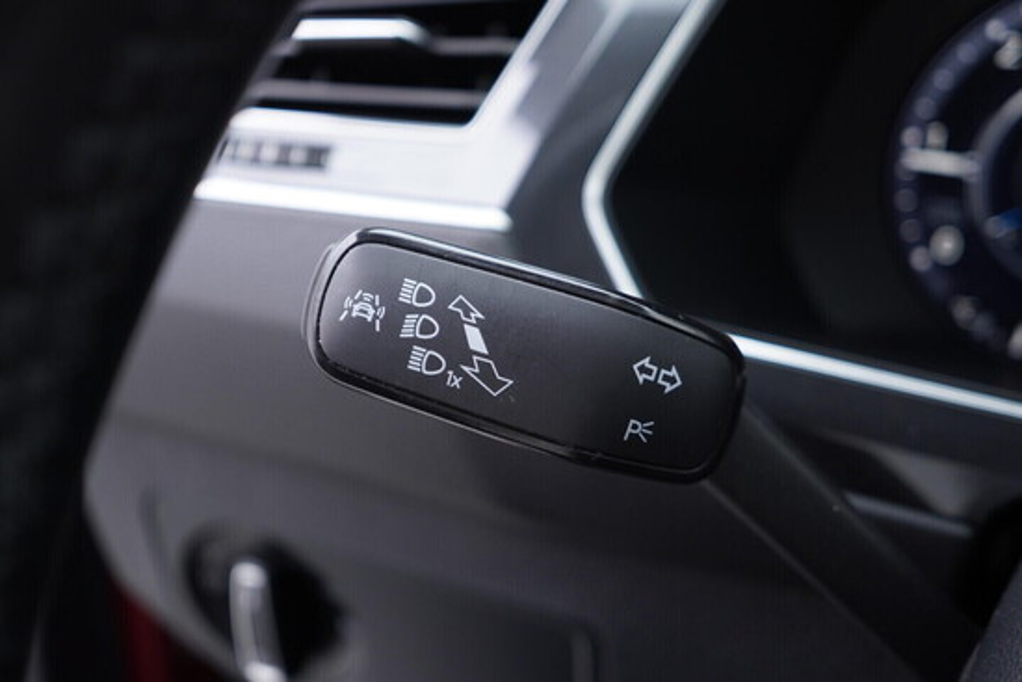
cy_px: 341
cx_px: 511
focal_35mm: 36
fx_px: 1022
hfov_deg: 53.1
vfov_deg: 36.9
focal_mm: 24
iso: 250
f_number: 2.8
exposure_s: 1/40
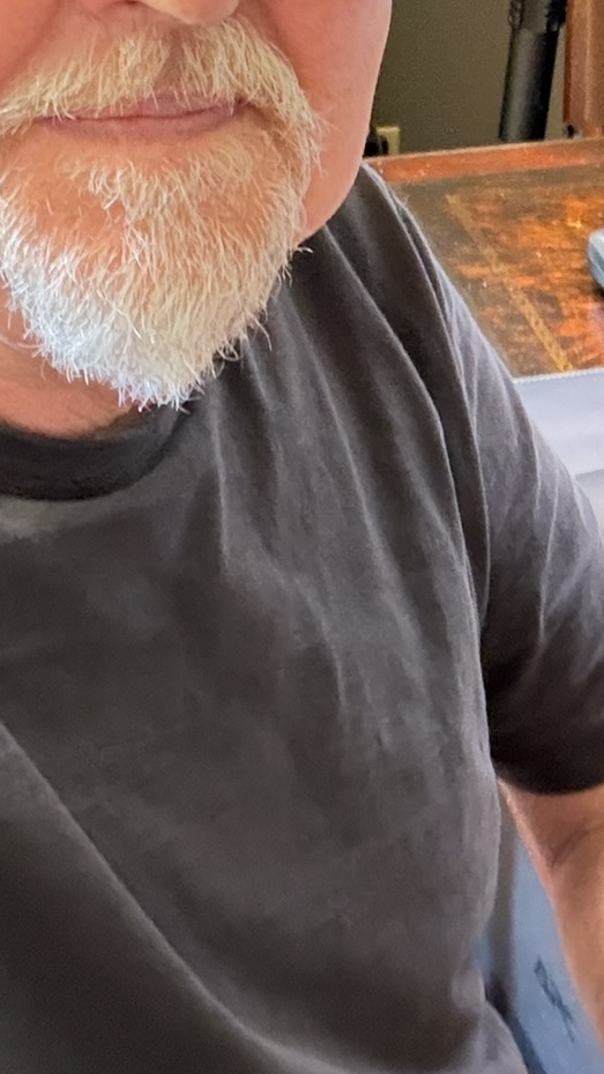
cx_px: 359
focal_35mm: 72
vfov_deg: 27.3
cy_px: -62
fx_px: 2050
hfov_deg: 16.7
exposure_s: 1/15
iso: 640
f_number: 1.9
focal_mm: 2.71
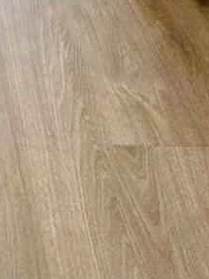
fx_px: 596
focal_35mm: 74
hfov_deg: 17.8
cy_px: -432
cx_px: -103
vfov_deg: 14.1
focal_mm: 2.22
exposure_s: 1/60
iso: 200
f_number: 2.2
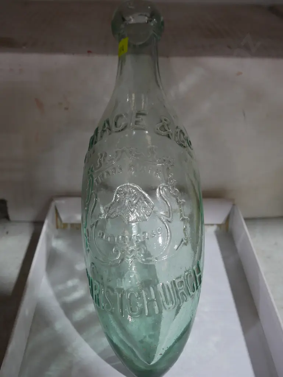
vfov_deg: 46.8
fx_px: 436
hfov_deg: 36.0
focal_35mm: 40
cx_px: 142
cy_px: 188
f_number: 5.6
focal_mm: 20
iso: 800
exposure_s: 1/60
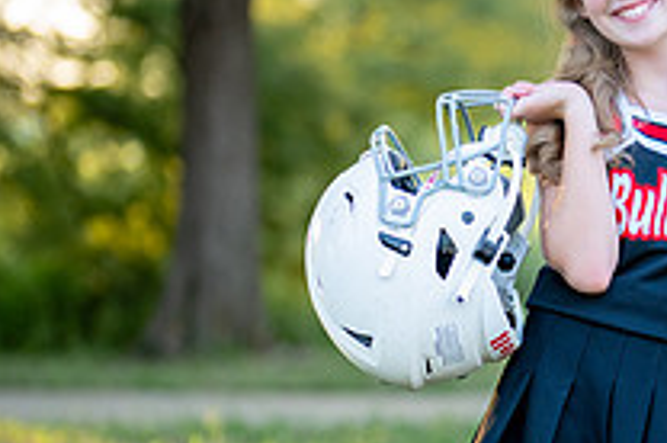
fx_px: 3219
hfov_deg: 11.7
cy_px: 321
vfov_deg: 7.9
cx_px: 672
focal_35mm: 174
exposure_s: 1/1000
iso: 200
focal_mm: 50
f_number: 1.2
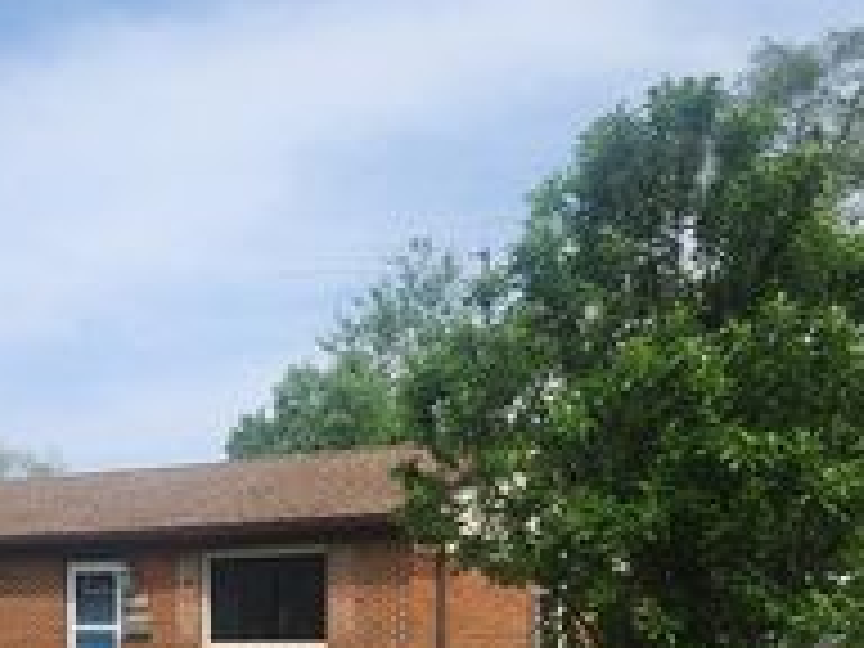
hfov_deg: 31.2
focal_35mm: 60
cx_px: 144
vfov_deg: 23.1
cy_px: 695
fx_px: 1498
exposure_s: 1/1809
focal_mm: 5.4
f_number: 1.8
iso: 20
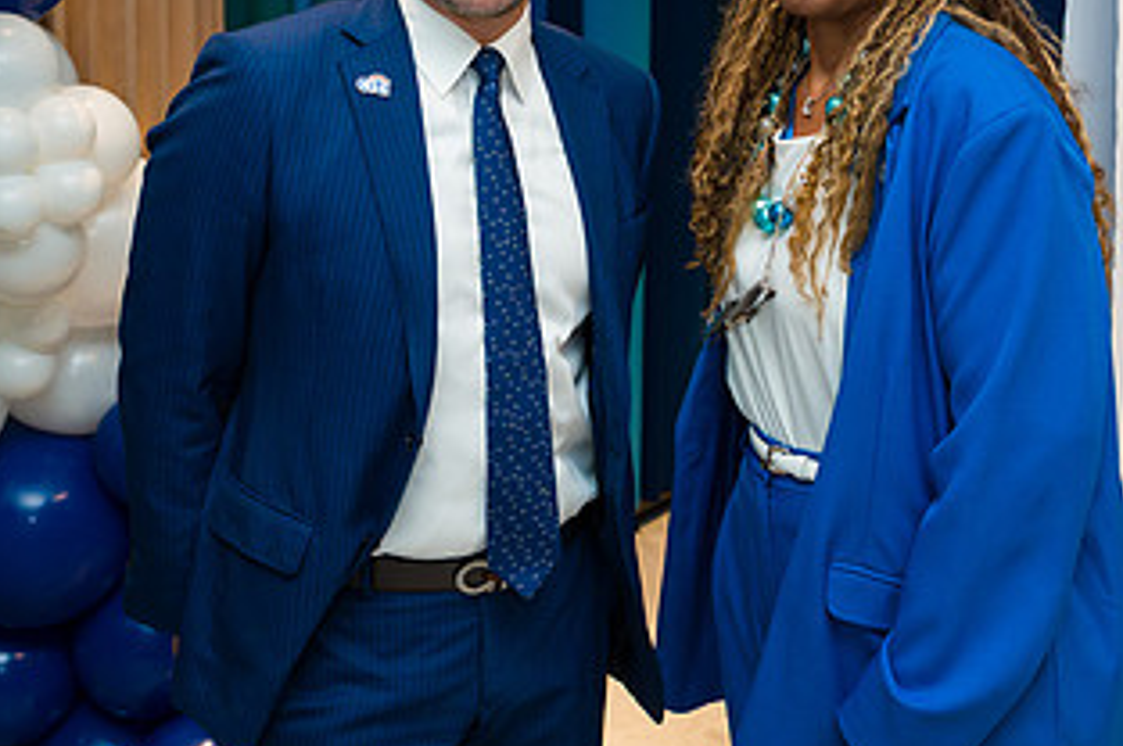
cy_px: 248
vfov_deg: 22.8
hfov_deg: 33.9
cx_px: 622
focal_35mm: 59
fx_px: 1839
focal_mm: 30
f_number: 3.5
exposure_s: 1/200
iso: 400
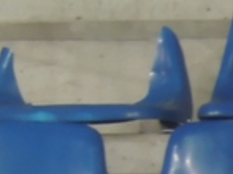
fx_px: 29330
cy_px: -160
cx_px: -198
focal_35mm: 4361
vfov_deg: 0.3
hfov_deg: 0.5
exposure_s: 1/15
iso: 900
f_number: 5.9
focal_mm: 180
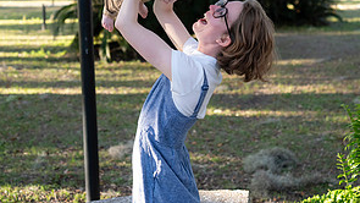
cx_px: 182
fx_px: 611
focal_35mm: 64
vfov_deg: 18.5
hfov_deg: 32.8
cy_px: 15
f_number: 3.2
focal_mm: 40
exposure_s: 1/1000
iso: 1250
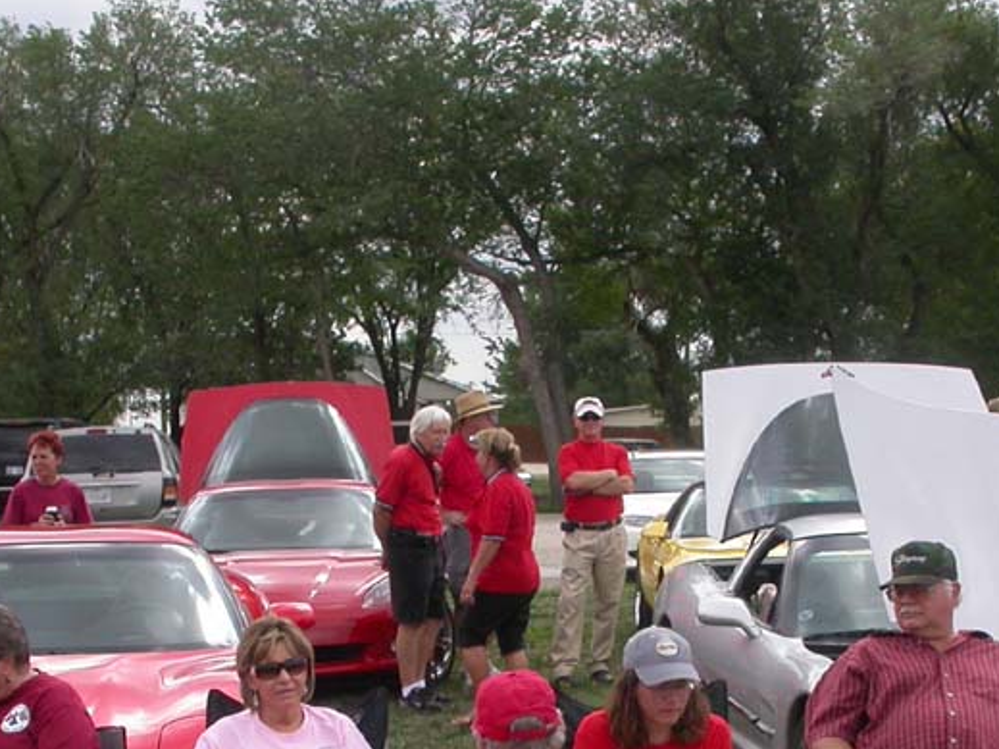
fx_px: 2164
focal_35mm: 75
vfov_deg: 19.2
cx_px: 531
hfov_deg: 26.0
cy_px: 689
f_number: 6
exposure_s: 1/221
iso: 100
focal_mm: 7.85
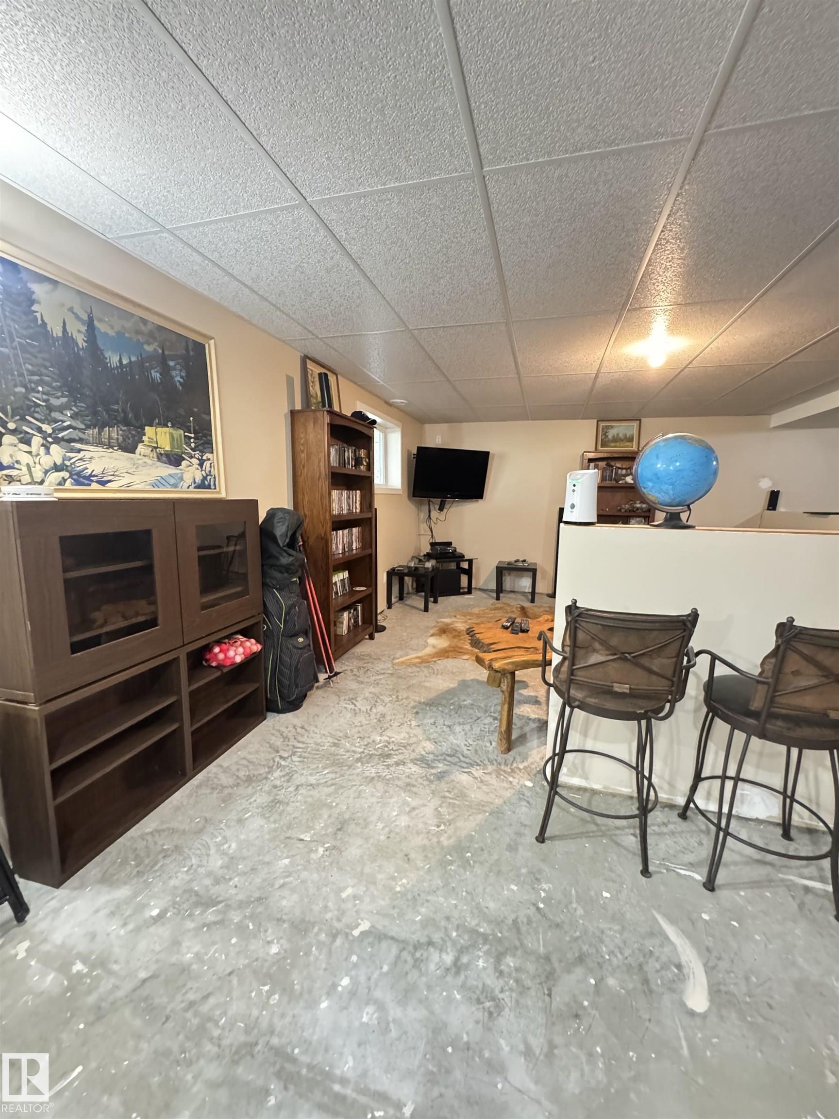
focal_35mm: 14
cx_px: 420
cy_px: 560
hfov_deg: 85.7
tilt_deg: -8.0
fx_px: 452
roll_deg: -0.9
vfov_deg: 102.1
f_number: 2.2
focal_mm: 2.22
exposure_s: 1/37
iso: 1600
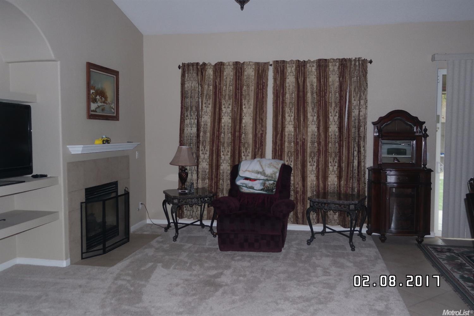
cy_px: 158
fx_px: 395
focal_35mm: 30
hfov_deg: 61.9
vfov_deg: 43.6
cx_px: 237
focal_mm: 20
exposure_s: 1/40
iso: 400
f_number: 3.5
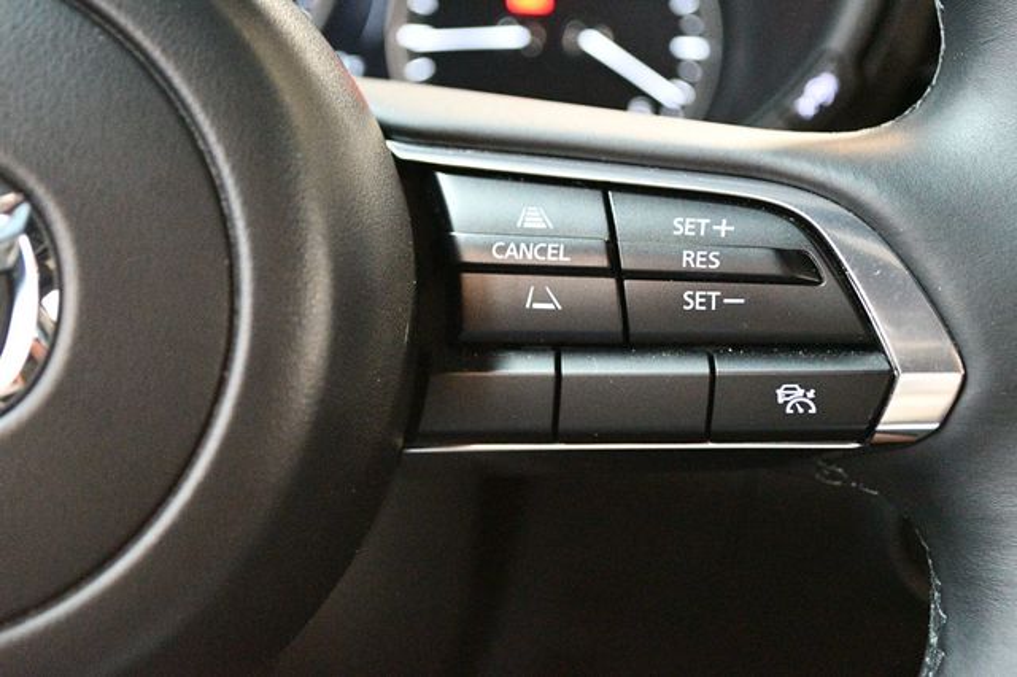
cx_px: 508
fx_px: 1694
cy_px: 338
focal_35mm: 60
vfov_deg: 22.6
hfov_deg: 33.4
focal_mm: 40
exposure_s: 1/25
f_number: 5.3
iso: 12800
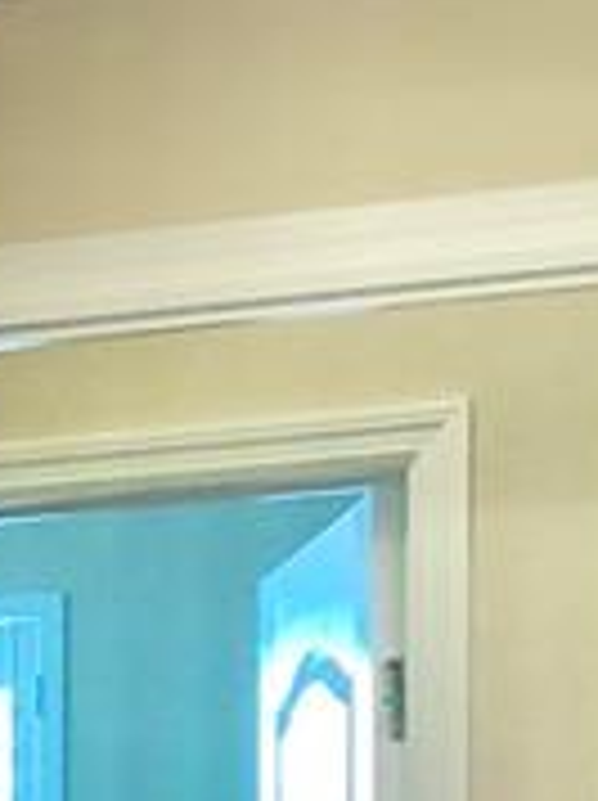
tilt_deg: -10.8
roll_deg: +2.7
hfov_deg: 7.3
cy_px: 1899
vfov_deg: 9.4
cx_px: -850
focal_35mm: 189
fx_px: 4364
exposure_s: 1/20
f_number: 1.8
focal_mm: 4
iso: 40
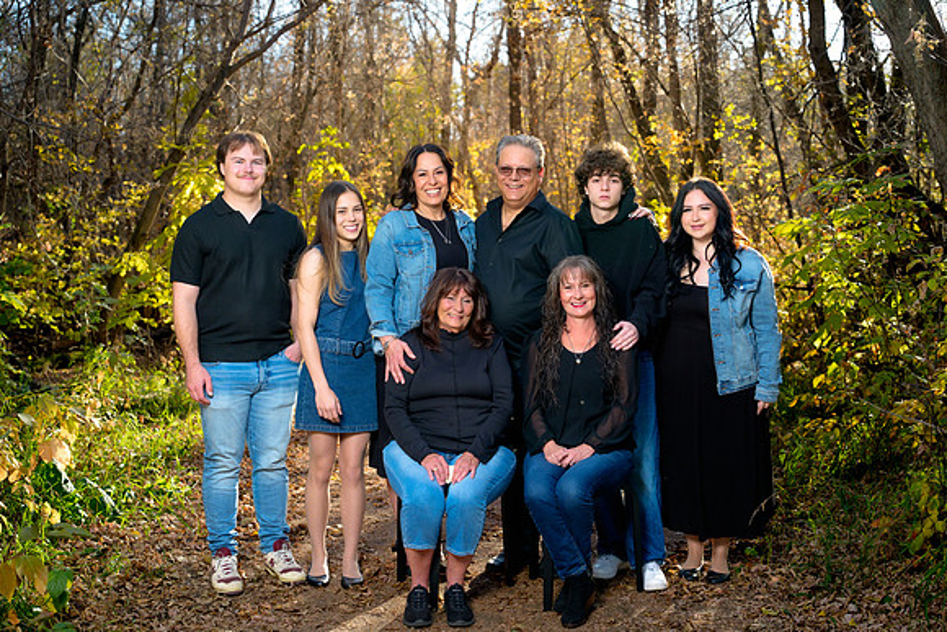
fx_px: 1316
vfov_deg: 27.0
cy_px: 316
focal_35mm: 50
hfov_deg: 39.6
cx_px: 474
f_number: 4
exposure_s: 1/160
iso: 640
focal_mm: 50
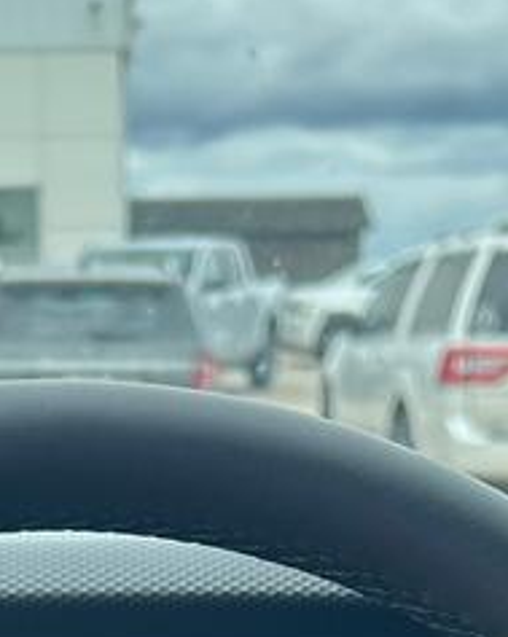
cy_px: 933
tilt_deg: -17.4
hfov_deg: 14.8
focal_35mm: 103
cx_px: 62
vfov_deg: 17.0
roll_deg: +1.0
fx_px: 1939
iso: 50
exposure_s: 1/957
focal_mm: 5.7
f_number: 1.5
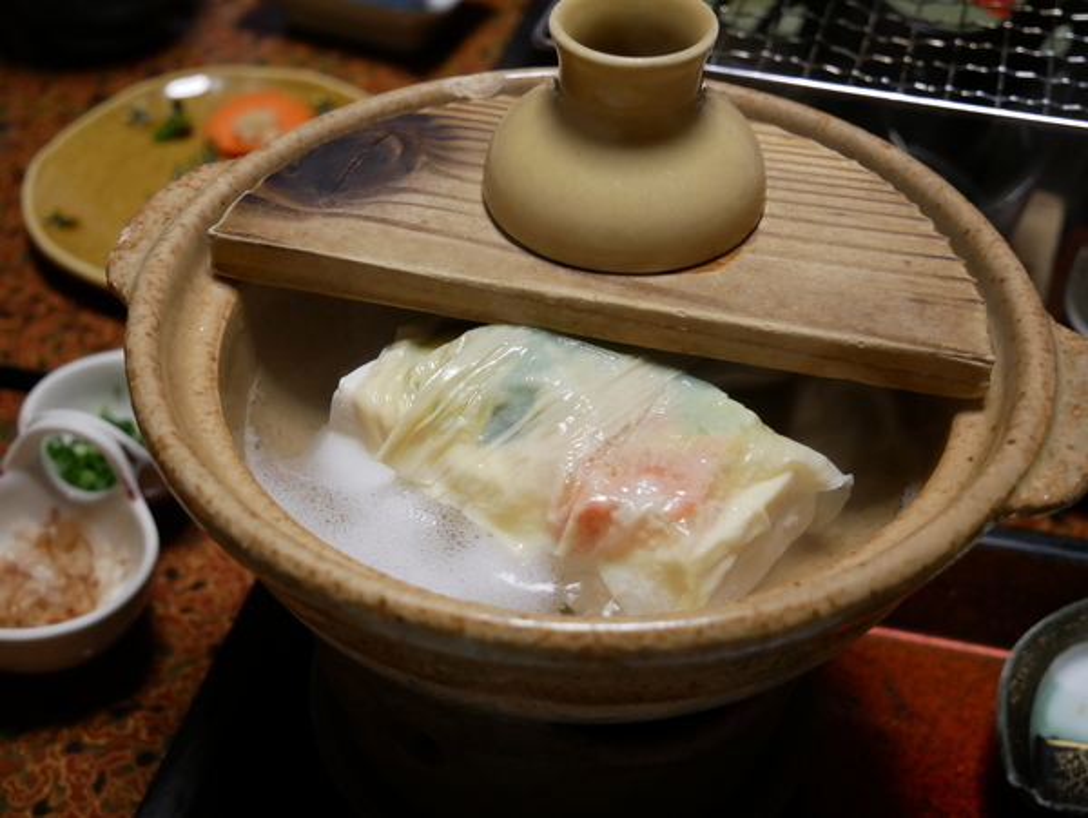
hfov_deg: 38.2
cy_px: 409
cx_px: 544
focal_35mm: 50
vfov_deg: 29.1
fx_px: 1573
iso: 1250
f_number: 4.5
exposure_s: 1/60
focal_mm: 25
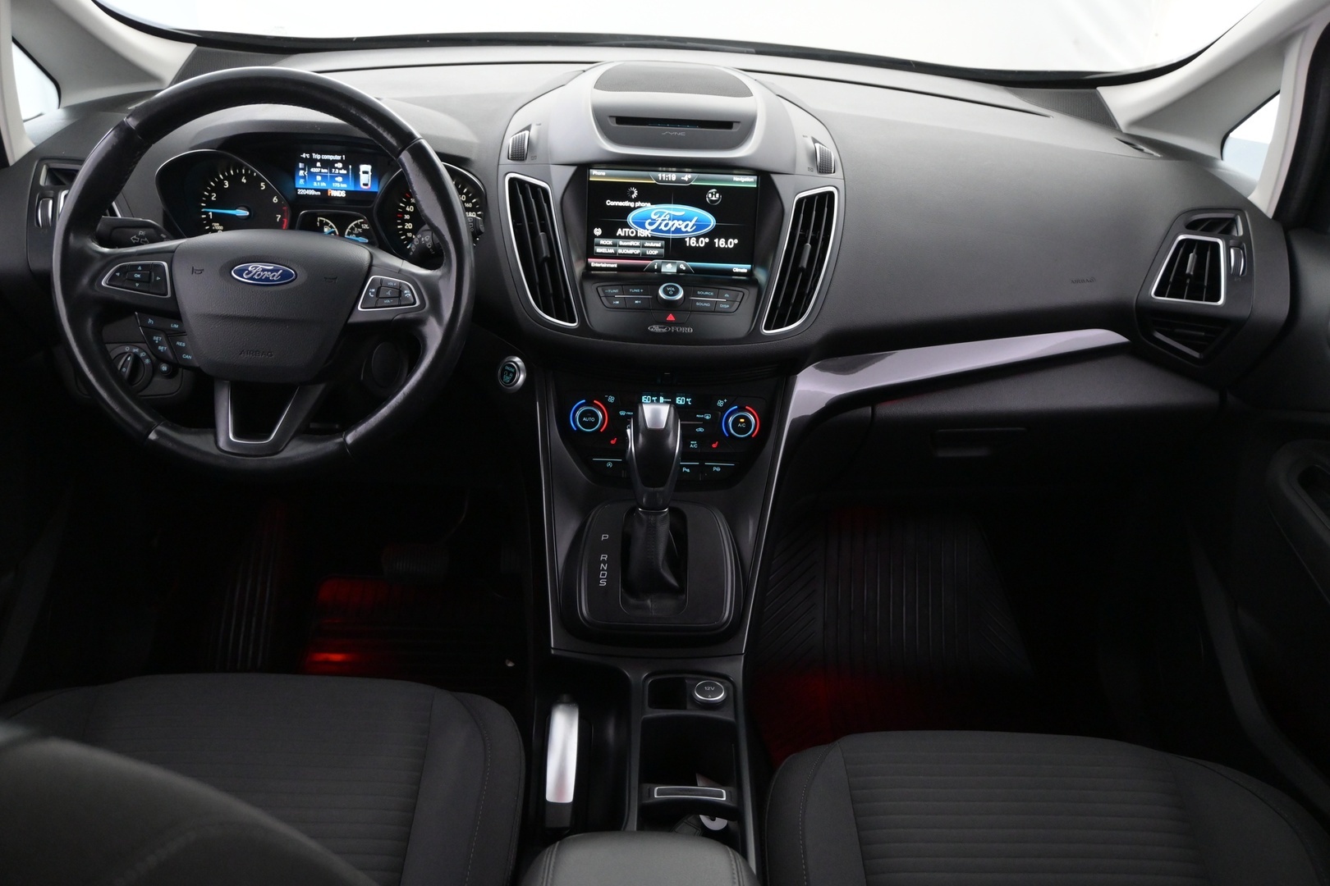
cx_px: 665
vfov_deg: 41.7
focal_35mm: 32
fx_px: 1164
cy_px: 443
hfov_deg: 59.5
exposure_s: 1/40
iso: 2500
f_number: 4
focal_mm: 21
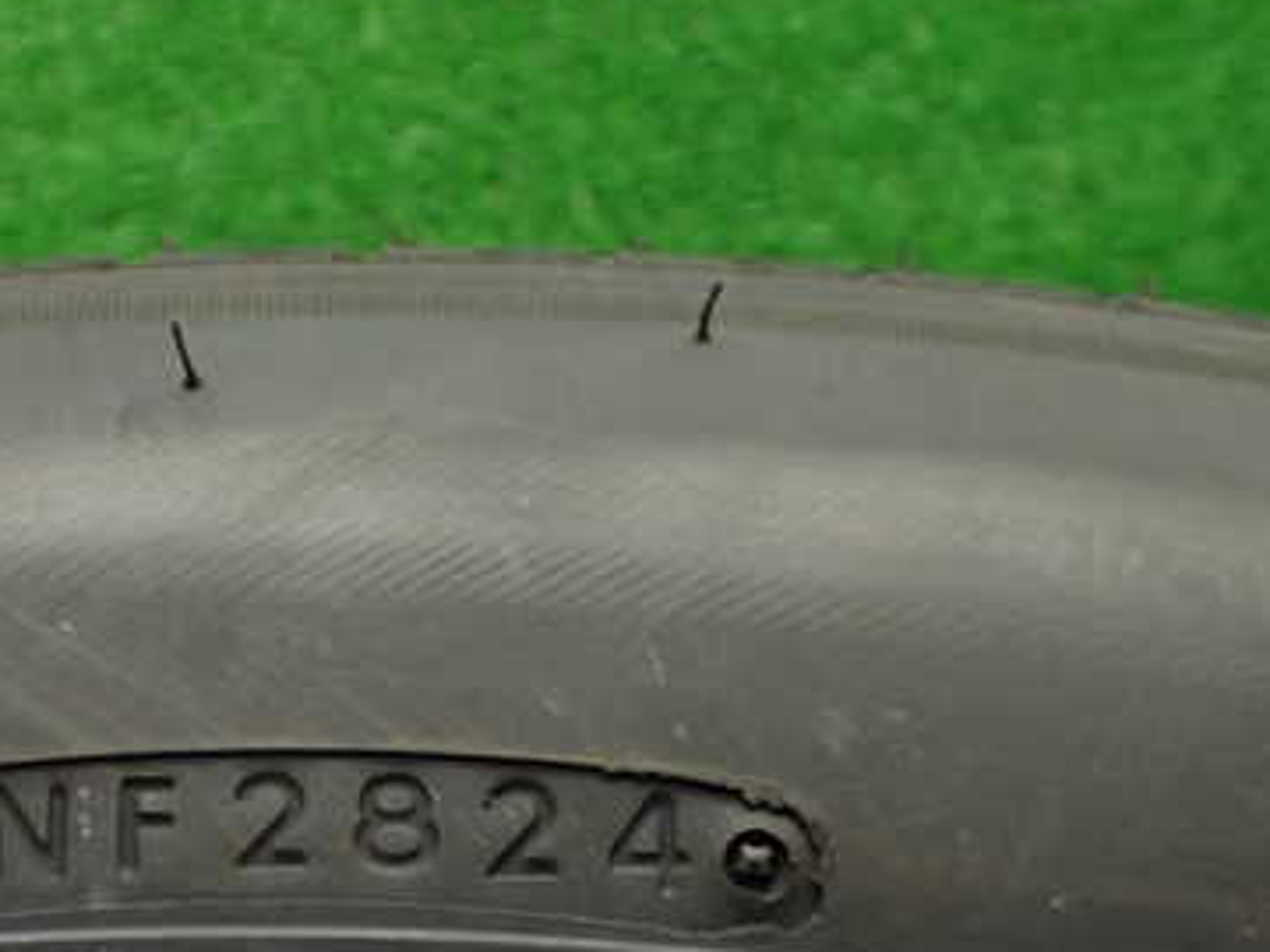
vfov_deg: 28.4
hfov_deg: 37.3
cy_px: 776
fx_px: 1834
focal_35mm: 50
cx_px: 318
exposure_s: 1/125
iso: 500
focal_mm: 5.4
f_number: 2.3
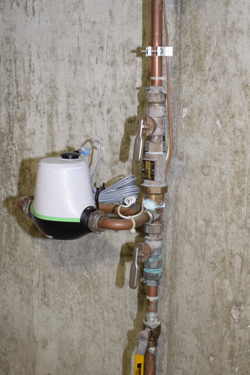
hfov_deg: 19.7
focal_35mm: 69
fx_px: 718
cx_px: 107
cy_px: 158
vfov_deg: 29.2
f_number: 4
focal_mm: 25
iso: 800
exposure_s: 1/60
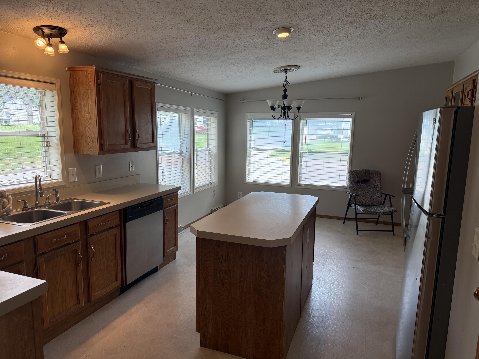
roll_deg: -0.8
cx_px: 240
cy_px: 180
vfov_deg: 56.8
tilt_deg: -8.4
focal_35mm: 24
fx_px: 332
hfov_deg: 71.6
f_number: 1.78
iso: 160
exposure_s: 1/225
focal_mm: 6.76
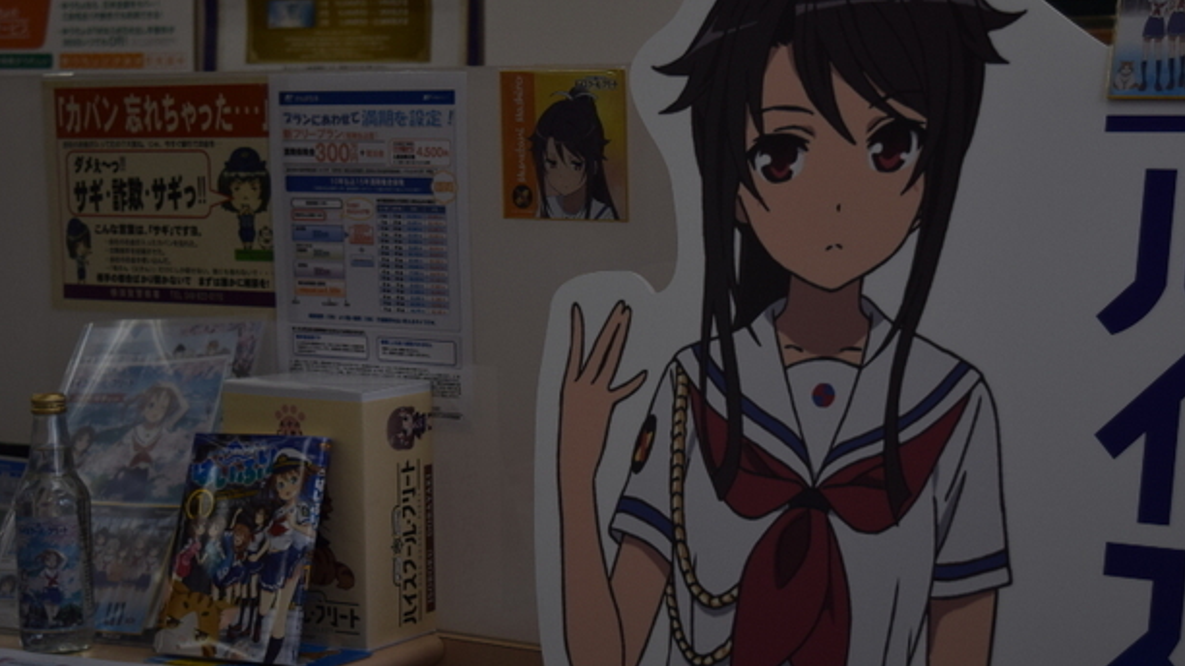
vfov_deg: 16.3
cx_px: 672
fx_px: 2325
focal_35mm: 74
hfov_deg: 28.6
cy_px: 327
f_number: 4.8
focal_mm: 36
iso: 100
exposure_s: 1/200
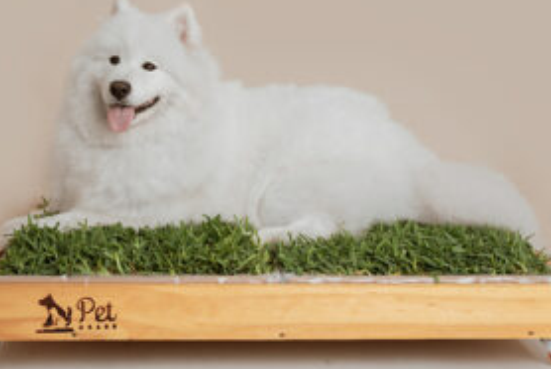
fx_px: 922
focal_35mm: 60
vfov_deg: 22.5
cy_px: 130
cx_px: 266
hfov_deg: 33.3
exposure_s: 1/160
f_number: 6.3
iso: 125
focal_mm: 41.8
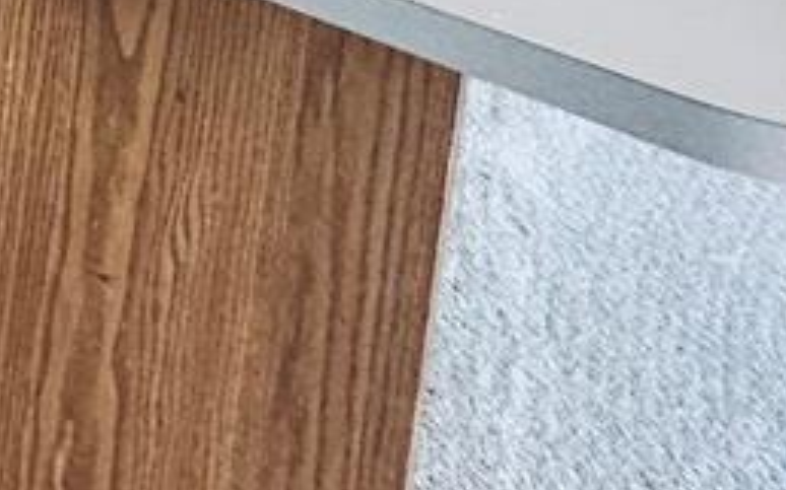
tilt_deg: -8.2
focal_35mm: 59
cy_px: -651
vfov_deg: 14.8
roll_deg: -1.9
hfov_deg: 25.0
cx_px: -439
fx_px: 1263
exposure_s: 1/60
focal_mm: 2.22
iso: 250
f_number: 2.2
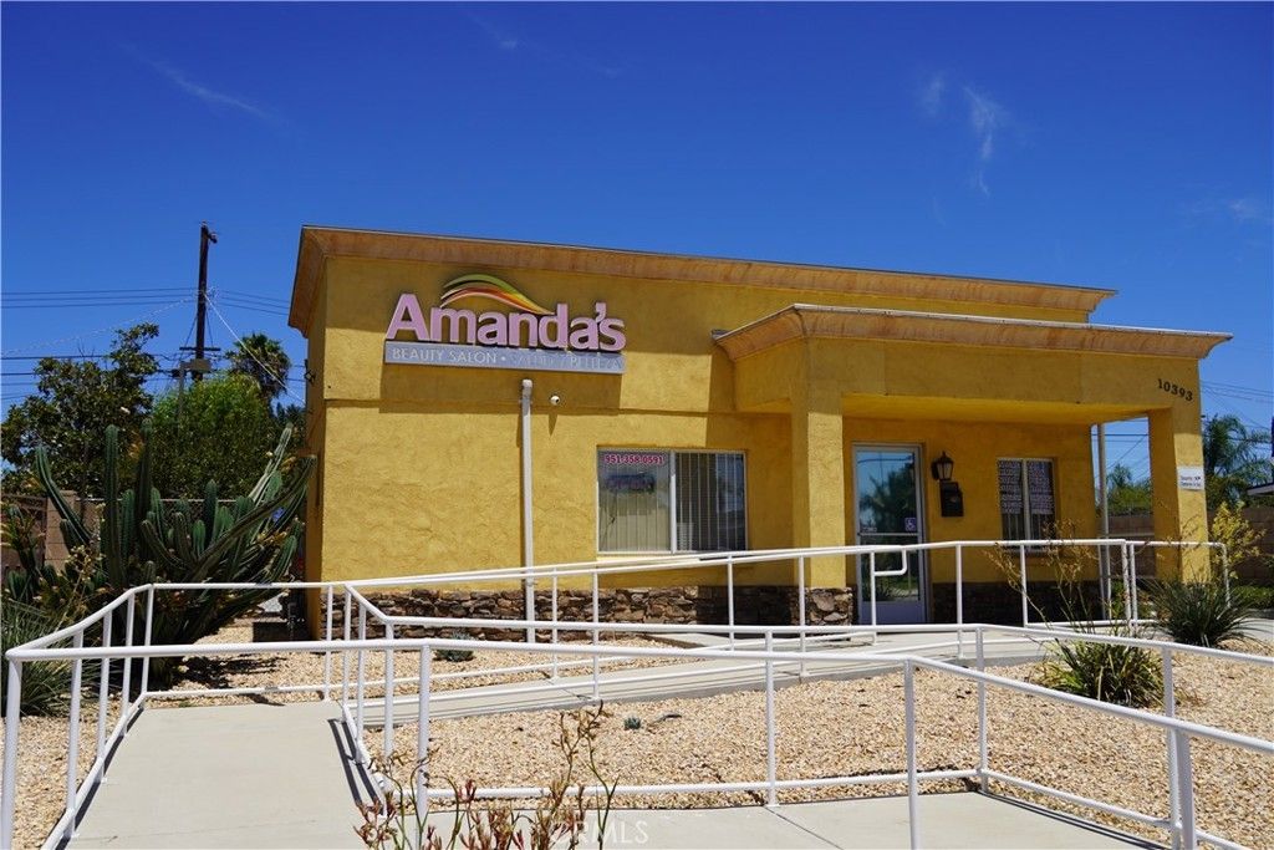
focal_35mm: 32
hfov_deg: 59.5
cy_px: 425
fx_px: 1115
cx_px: 637
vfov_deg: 41.7
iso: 100
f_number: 5
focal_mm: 21
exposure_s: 1/1000
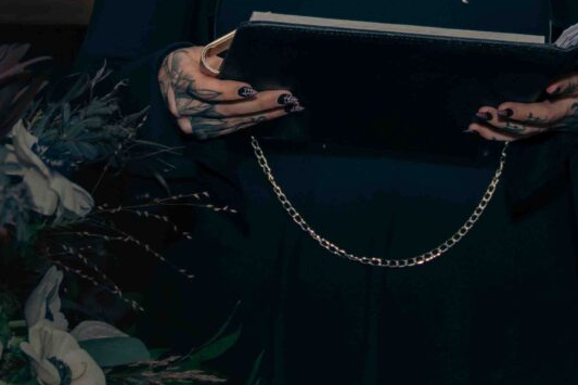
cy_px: -145
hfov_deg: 13.7
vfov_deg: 9.0
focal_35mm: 149
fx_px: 2391
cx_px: 452
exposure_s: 1/250
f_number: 2.8
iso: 100
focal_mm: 31
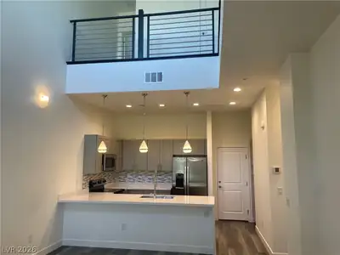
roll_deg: +0.3
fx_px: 255
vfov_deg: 53.1
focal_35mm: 26
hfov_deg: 67.3
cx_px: 170
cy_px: 128
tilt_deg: +6.2
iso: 80
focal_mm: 4.2
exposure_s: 1/120
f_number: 1.6
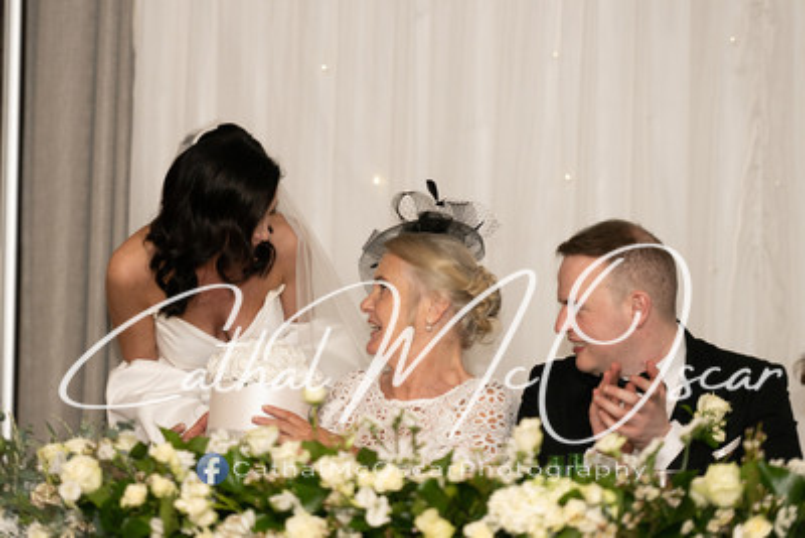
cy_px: 246
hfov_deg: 10.8
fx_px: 4248
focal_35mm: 190
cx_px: 330
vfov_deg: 7.2
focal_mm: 155
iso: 400
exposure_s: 1/200
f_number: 2.8
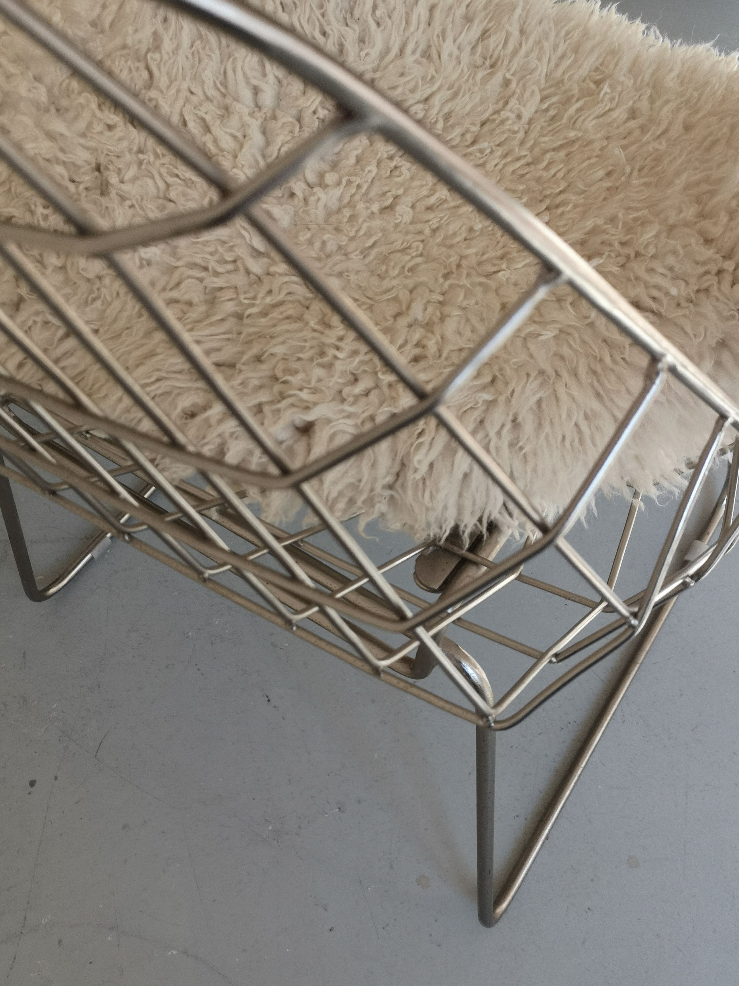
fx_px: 968
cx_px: 370
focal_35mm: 34
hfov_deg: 41.8
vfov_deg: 54.0
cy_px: 493
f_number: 1.8
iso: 50
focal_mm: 3.95
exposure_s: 1/109
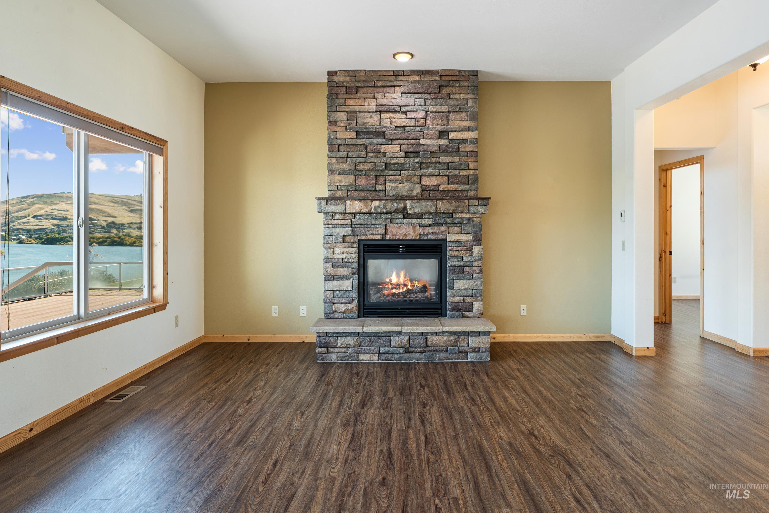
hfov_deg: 84.0
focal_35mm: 20
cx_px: 384
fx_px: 427
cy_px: 256
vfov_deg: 61.9
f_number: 8
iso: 100
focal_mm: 20
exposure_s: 1.6
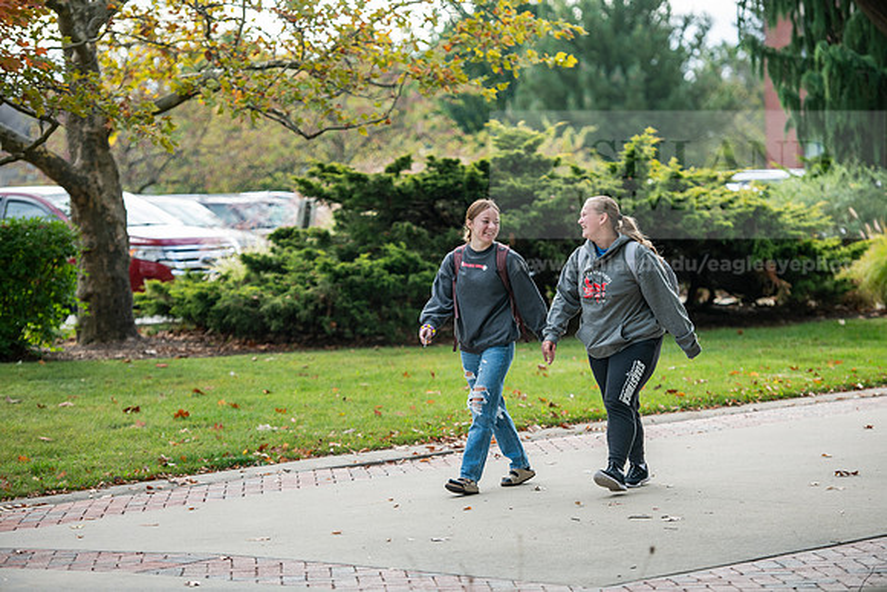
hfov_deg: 16.8
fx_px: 3007
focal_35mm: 122
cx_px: 444
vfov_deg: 11.2
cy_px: 296
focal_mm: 122
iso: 160
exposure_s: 1/400
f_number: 3.2
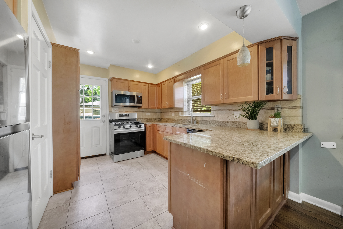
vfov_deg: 90.1
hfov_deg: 112.6
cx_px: 172
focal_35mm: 12
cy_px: 114
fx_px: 114
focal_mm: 12
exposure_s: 1/1.67
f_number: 9
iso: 640
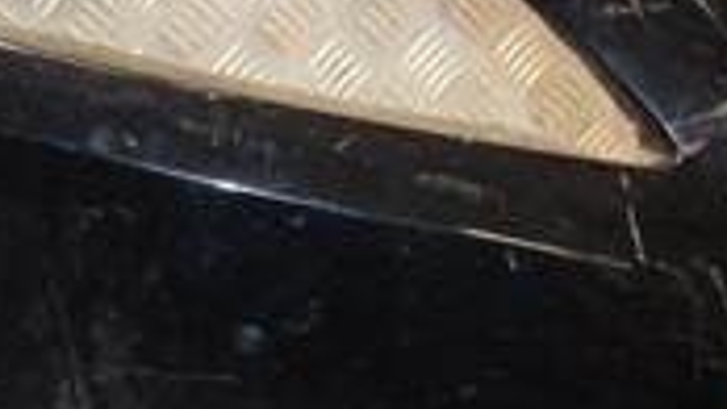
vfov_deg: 8.9
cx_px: 92
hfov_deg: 15.6
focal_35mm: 136
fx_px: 2619
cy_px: 346
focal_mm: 25
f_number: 5
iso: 800
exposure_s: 1/160
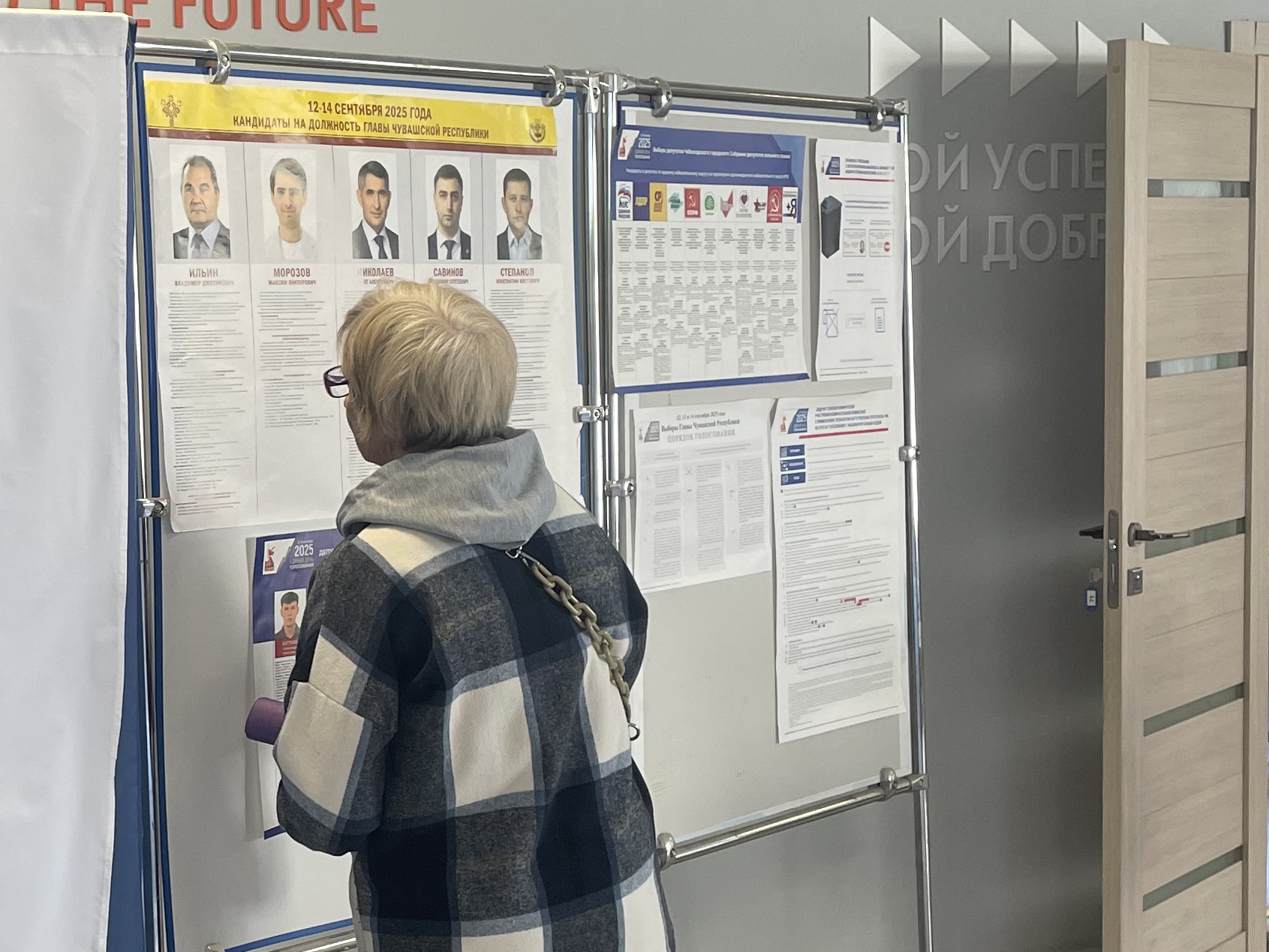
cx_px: 74
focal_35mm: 62
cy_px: 552
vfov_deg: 23.6
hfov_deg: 29.6
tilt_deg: -5.2
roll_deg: +2.1
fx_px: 2273
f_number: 1.6
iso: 80
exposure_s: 1/100
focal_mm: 4.2
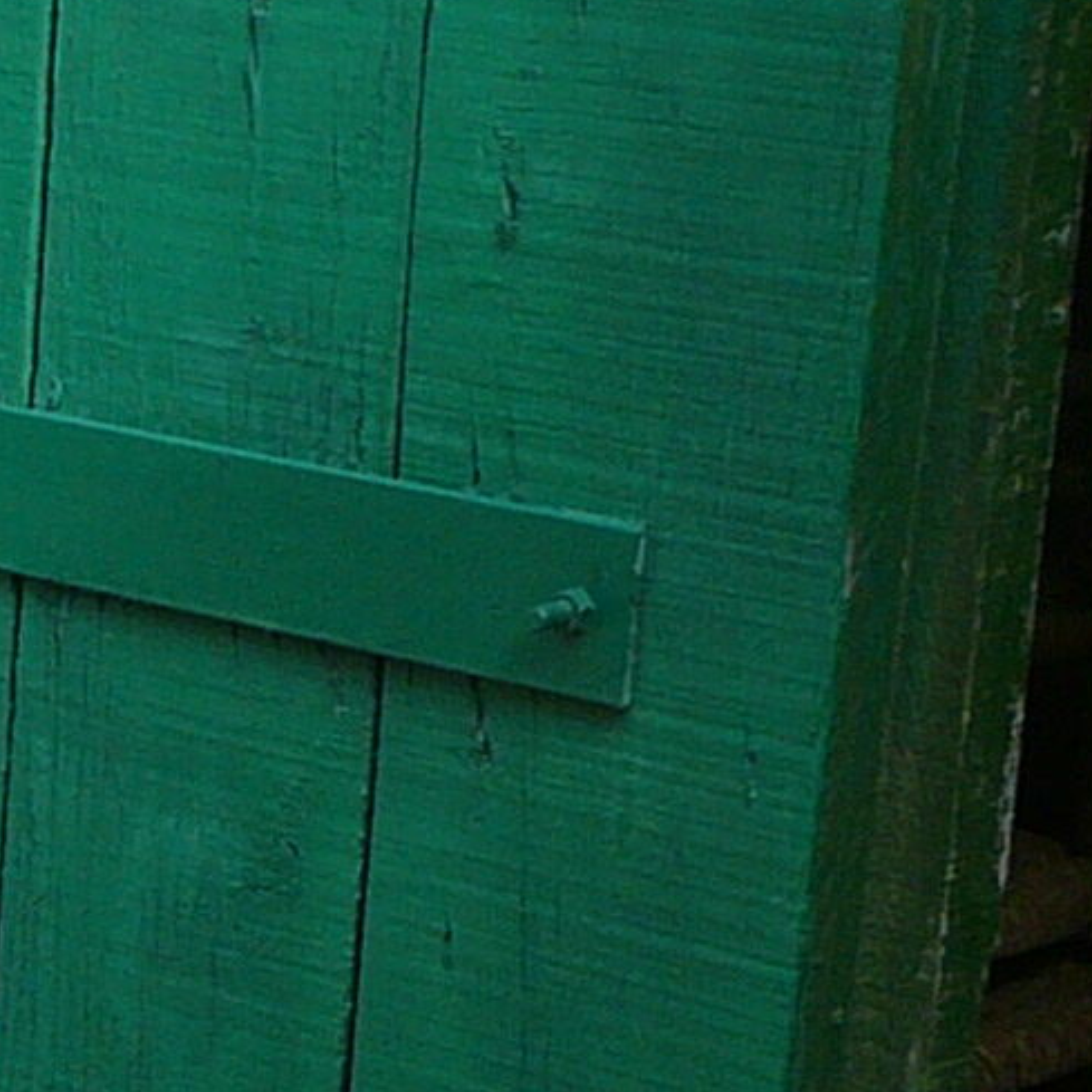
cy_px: 1878
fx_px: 5782
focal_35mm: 162
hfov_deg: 9.7
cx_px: -1449
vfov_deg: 10.3
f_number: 2.8
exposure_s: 1/320
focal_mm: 5.2
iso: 80
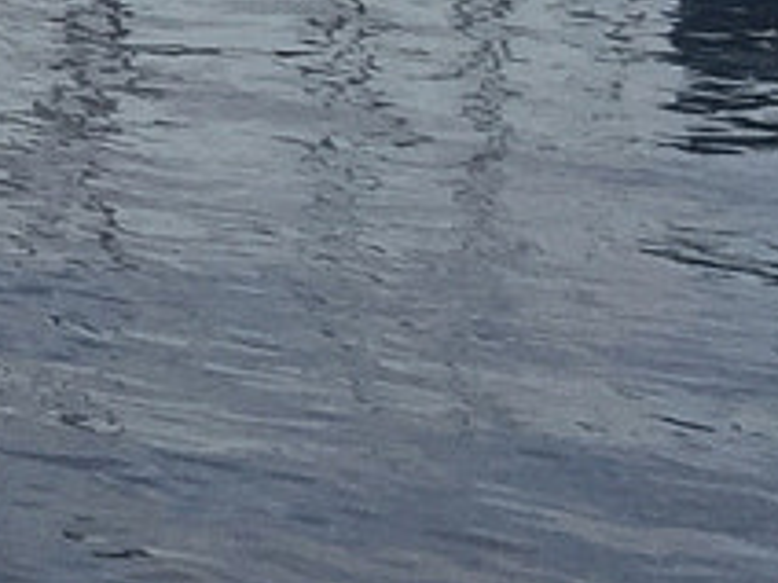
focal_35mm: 219
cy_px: -484
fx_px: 4922
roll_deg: -2.2
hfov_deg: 7.7
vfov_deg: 6.6
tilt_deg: -3.7
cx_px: -1637
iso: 32
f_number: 2.2
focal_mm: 4.15
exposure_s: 1/127
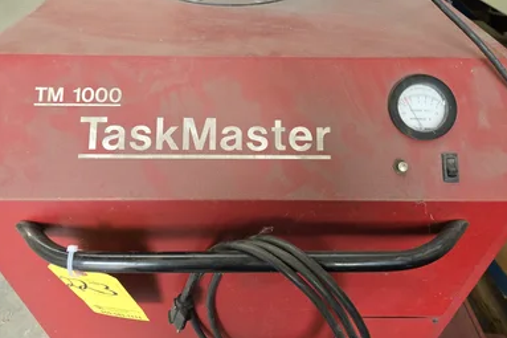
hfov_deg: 71.5
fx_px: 352
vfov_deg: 51.1
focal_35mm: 25
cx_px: 253
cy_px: 146
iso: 250
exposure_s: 1/120
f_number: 1.8
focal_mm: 5.4
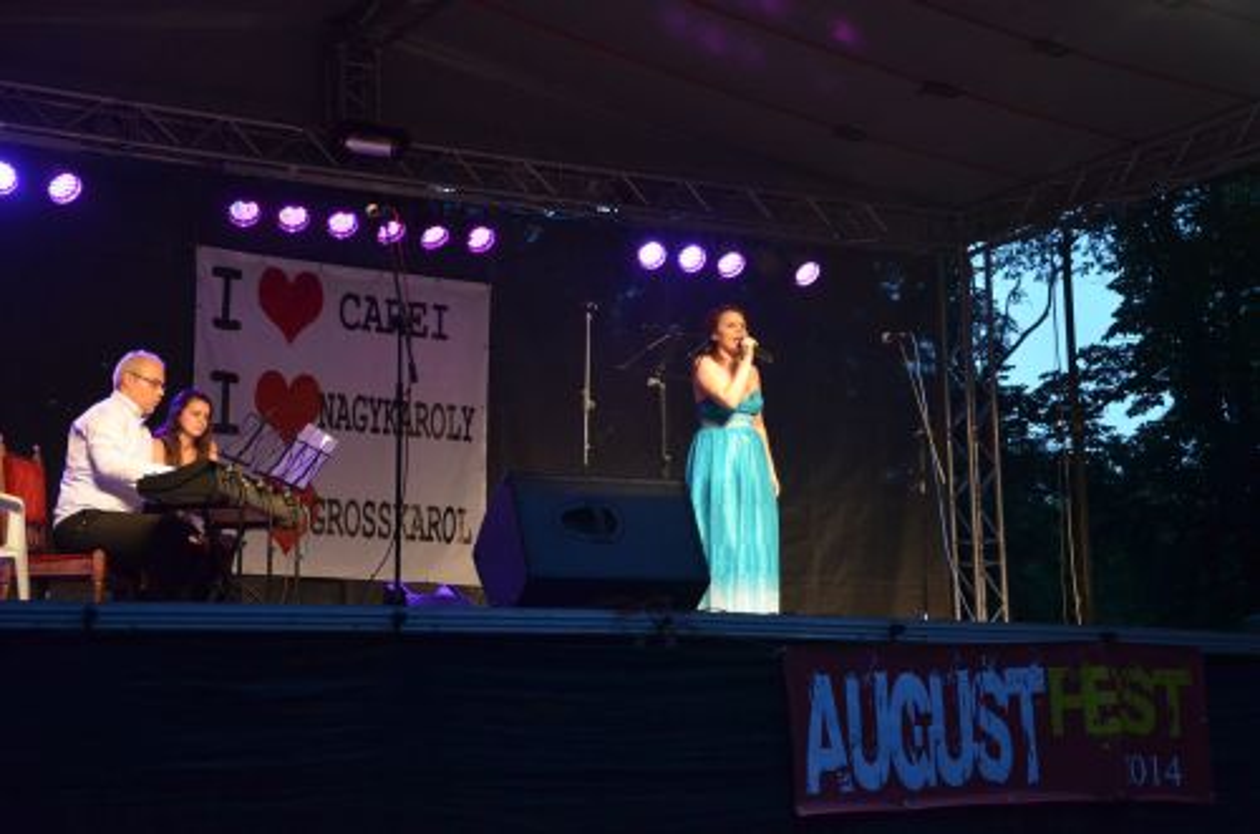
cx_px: 630
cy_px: 417
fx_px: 2200
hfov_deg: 32.0
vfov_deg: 21.5
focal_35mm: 63
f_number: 5.6
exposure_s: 1/125
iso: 1600
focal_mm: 42
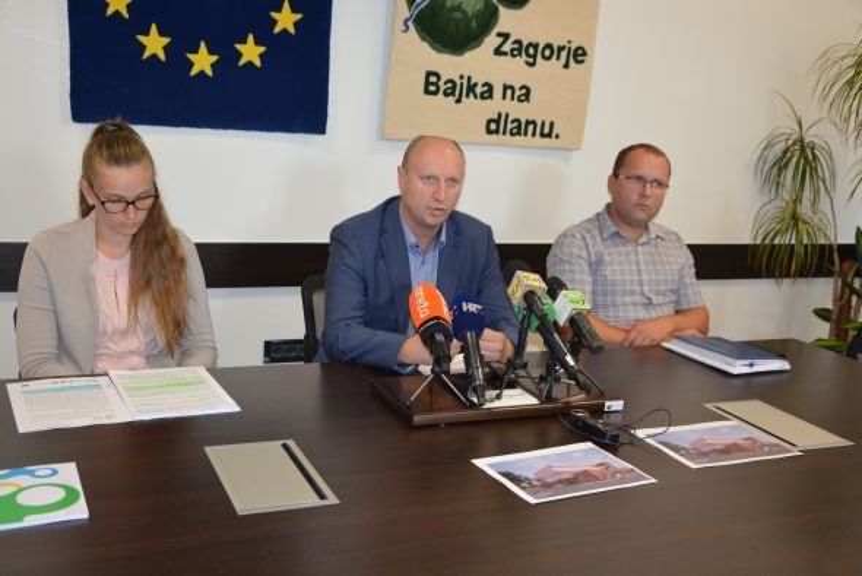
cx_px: 431
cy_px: 288
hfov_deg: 49.5
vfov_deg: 34.2
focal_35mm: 39
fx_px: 934
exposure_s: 1/60
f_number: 5
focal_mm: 26
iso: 500
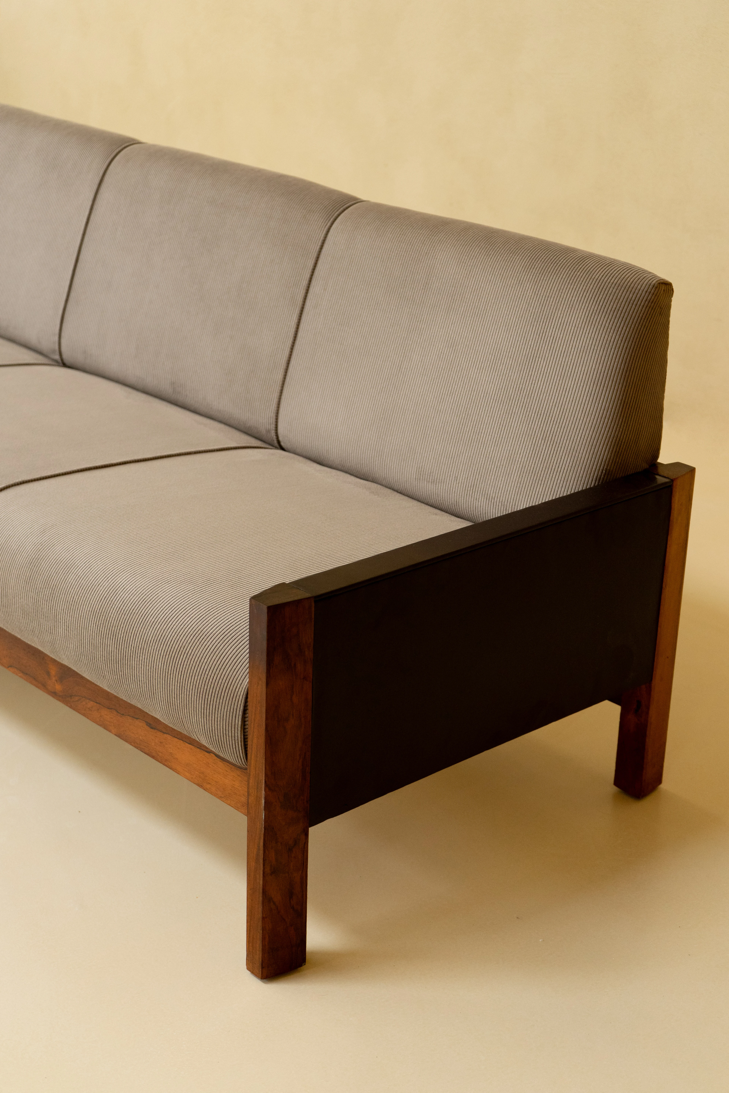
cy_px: 546
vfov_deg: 32.9
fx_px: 1853
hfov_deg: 22.3
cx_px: 364
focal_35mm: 61
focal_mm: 61
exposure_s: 1/160
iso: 1000
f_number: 5.6
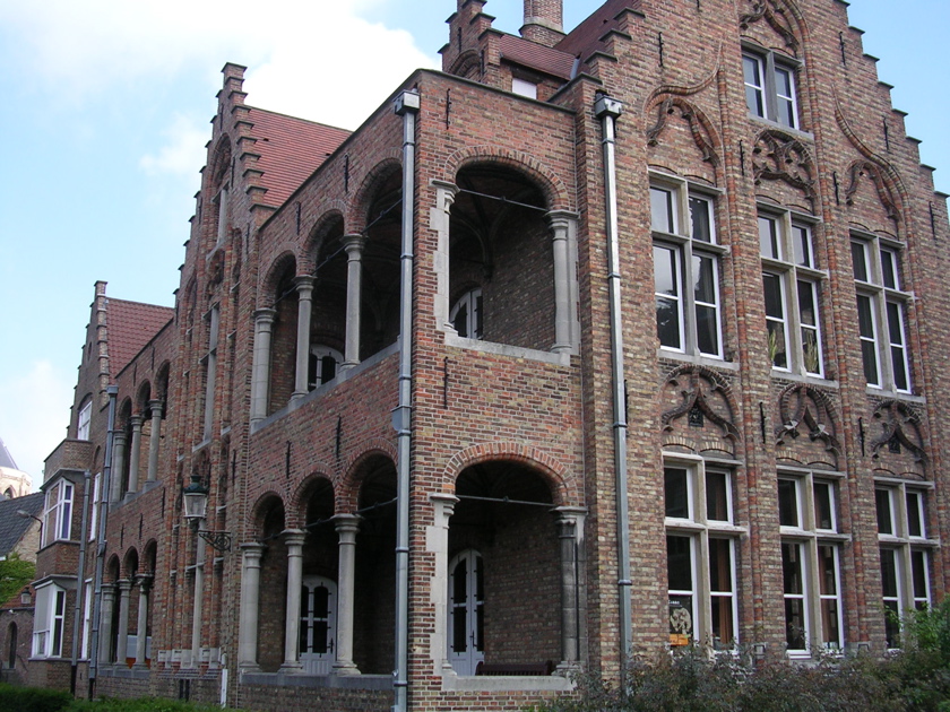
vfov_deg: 37.7
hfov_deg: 49.0
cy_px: 356
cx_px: 475
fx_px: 1043
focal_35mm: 38
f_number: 2.8
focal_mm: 5.8
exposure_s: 1/454
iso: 50
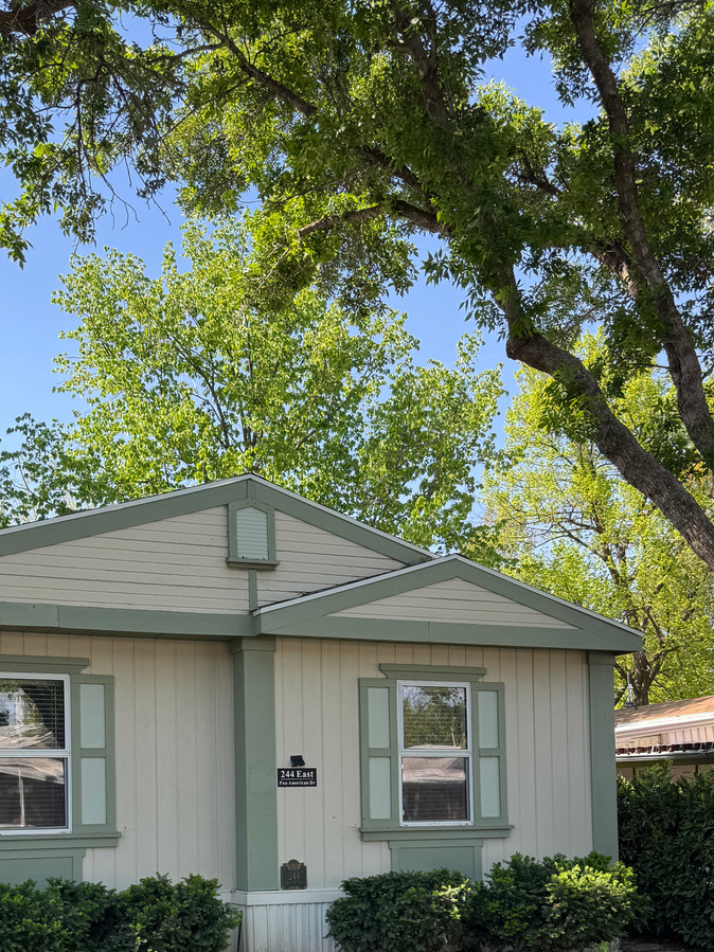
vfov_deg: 43.5
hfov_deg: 35.0
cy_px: 772
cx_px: 283
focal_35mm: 41
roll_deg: +2.3
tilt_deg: +1.8
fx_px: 1128
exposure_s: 1/723
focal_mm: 6.76
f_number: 1.78
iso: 80
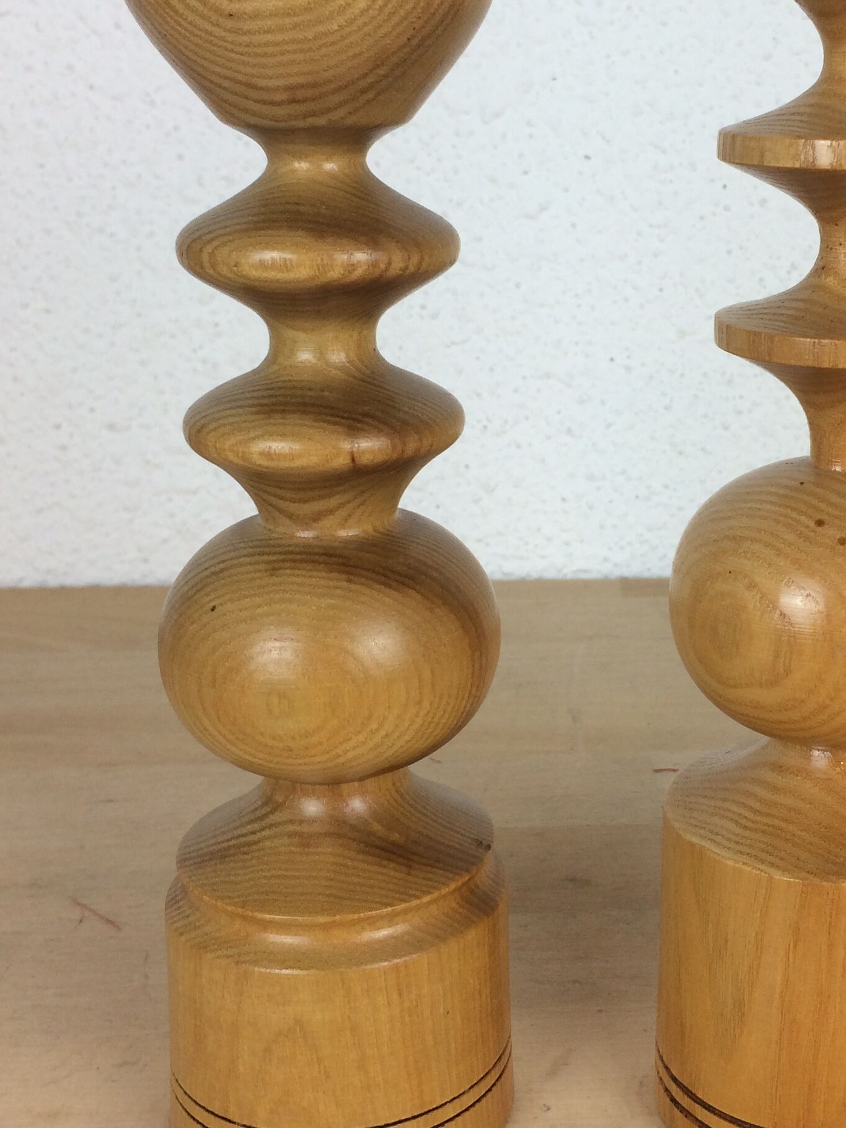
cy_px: 405
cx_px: 635
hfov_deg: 27.6
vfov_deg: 36.6
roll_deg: -0.1
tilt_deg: -12.6
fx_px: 1694
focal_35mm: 52
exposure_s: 1/100
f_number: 2.2
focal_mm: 4.15
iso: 50
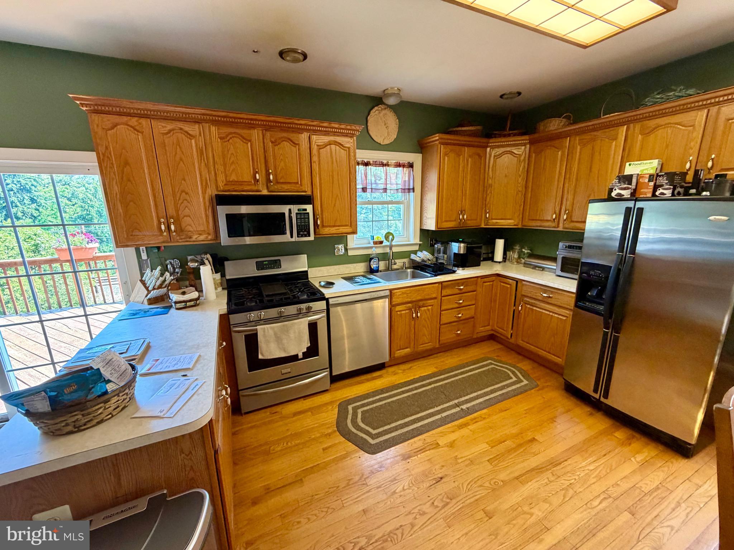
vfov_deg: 85.7
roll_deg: +1.0
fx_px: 297
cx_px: 367
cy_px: 275
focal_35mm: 14
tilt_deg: -11.9
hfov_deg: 102.1
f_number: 2.2
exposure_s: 1/60
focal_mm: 2.22
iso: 250
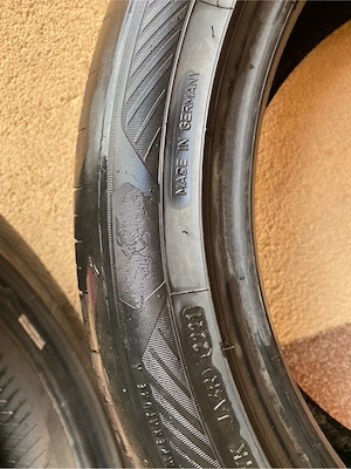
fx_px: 352
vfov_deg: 67.3
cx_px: 176
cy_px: 234
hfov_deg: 53.1
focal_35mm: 26
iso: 125
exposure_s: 1/121
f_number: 1.8
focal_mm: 4.25
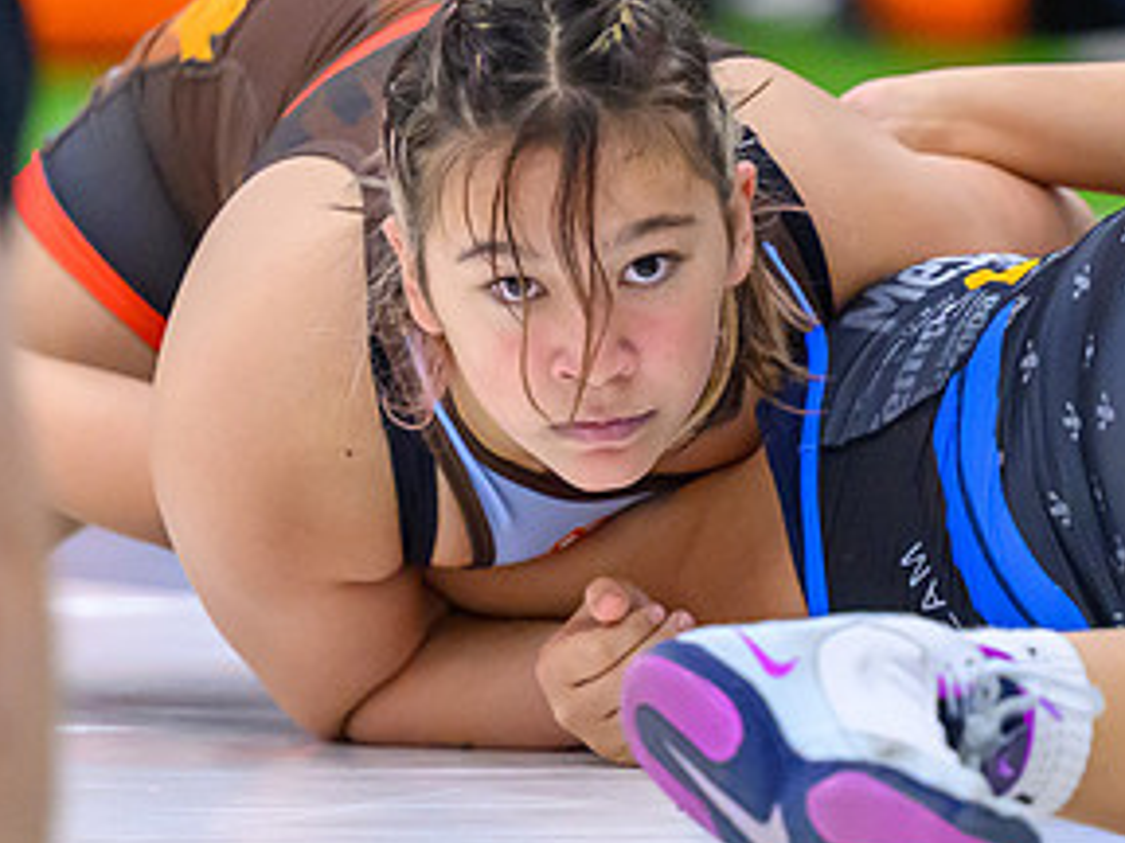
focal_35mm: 467
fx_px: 15177
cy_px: 518
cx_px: 657
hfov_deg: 4.2
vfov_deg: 3.2
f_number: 2.8
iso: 8000
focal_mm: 165
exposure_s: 1/640
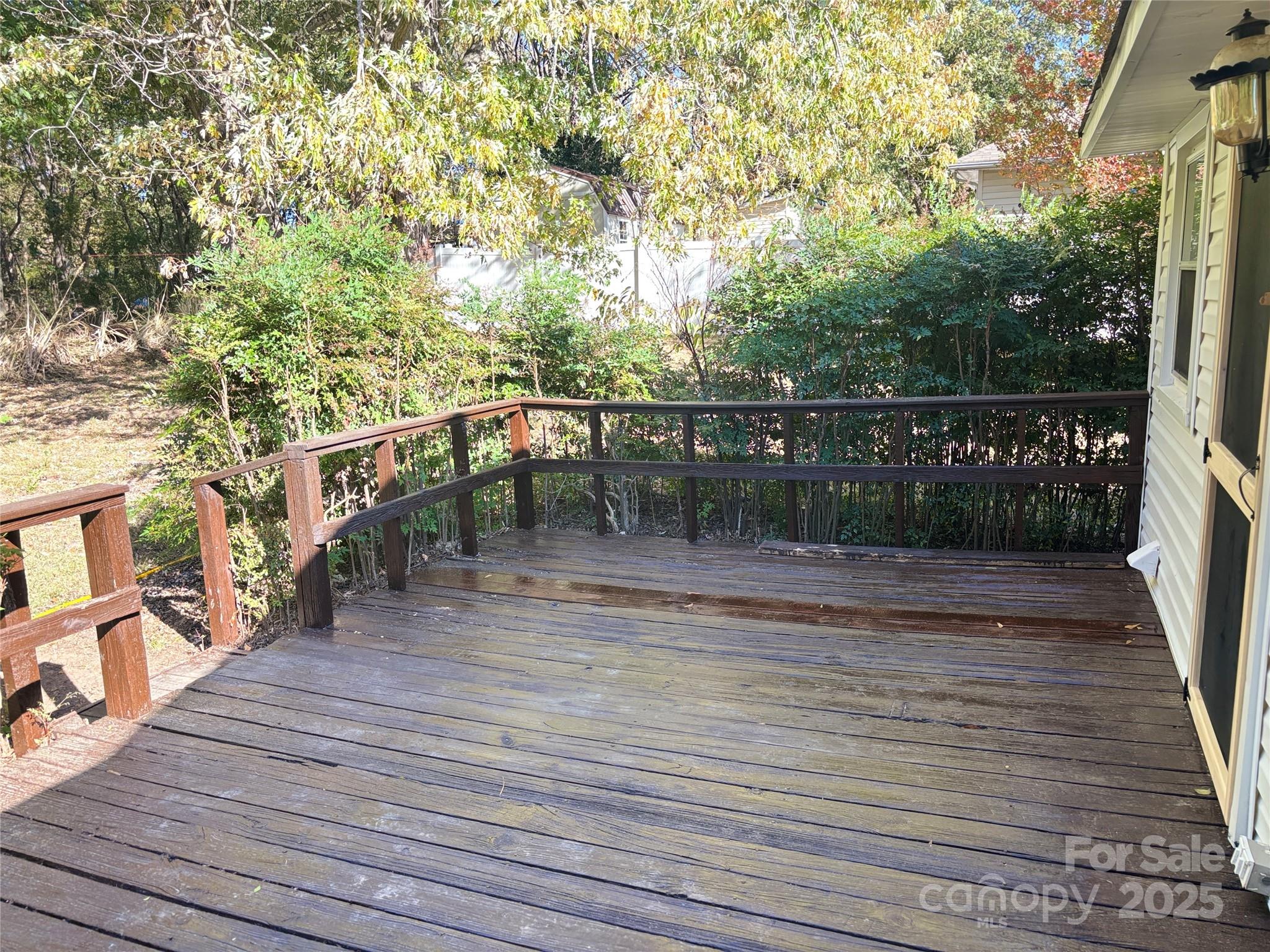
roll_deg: +1.6
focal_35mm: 26
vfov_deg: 53.1
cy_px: 476
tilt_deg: -11.5
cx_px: 635
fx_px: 954
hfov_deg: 67.3
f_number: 1.6
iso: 64
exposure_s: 1/172
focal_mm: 5.96
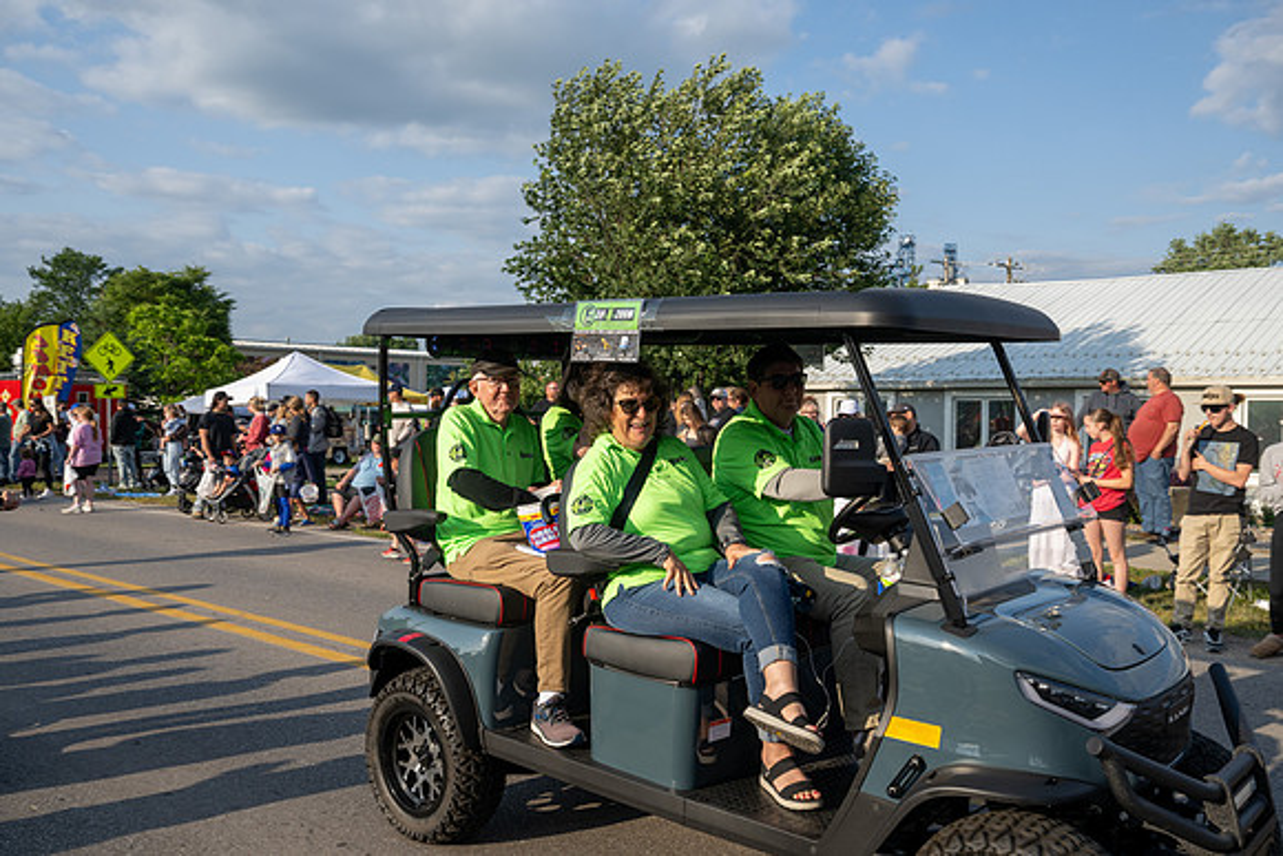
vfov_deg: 42.3
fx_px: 1105
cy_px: 428
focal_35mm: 31
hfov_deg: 60.3
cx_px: 642
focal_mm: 31
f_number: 10
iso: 250
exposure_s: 1/250
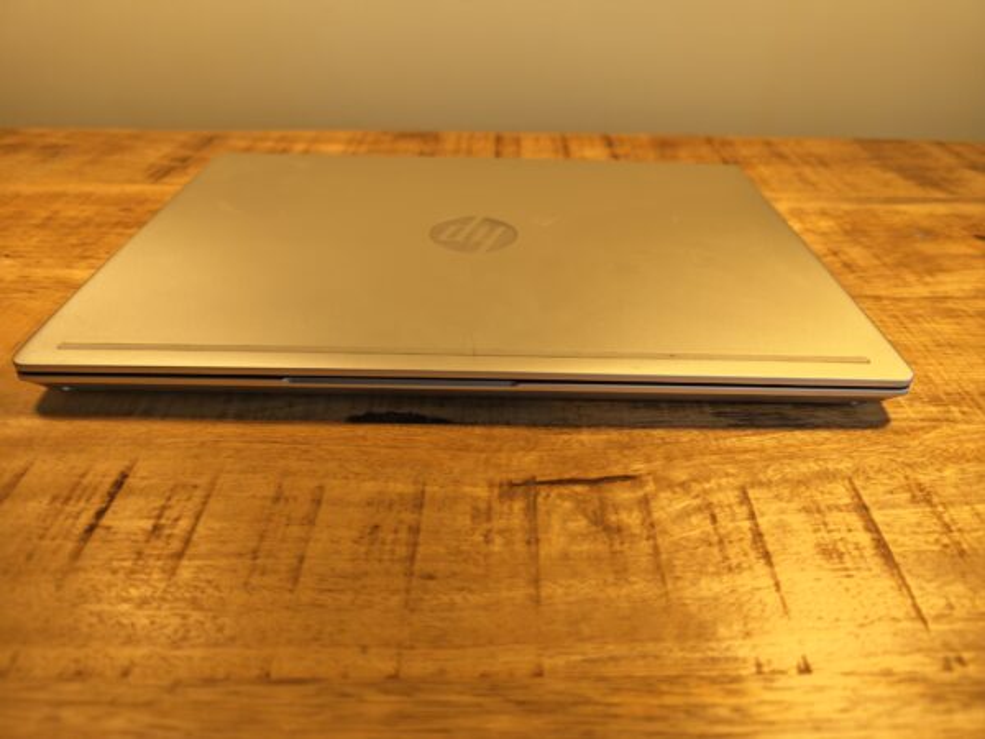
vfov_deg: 58.9
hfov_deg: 73.9
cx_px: 492
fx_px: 654
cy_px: 370
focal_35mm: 23
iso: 50
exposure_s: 1/50
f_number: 1.6
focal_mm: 6.55
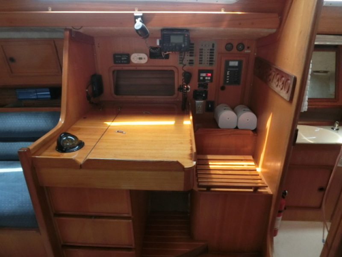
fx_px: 237
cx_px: 171
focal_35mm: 24
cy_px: 128
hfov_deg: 71.6
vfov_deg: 56.8
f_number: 3
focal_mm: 4.24
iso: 400
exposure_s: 1/100
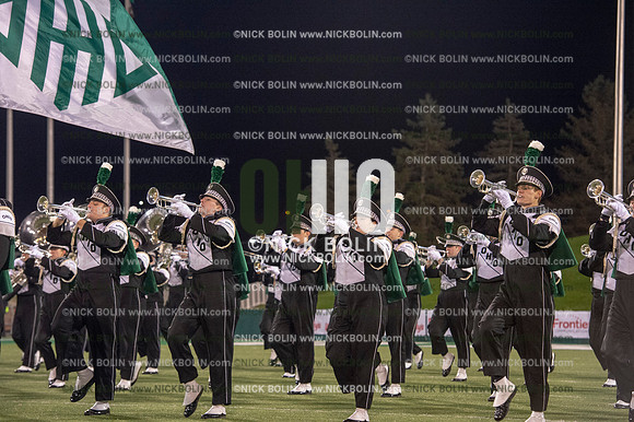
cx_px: 317
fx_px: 2288
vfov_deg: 10.5
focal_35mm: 130
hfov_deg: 15.8
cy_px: 211
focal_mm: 130
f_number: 5.6
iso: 6400
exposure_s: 1/400
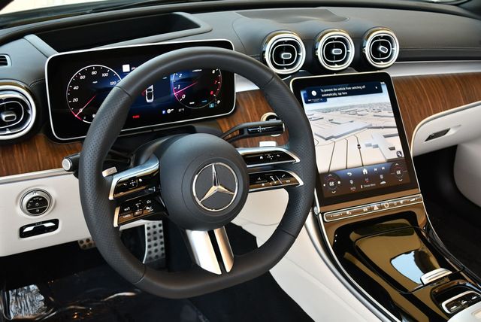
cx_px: 240
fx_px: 535
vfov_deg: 33.5
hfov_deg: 48.4
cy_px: 161
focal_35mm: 40
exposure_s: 1/250
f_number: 3.8
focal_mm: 20
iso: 450
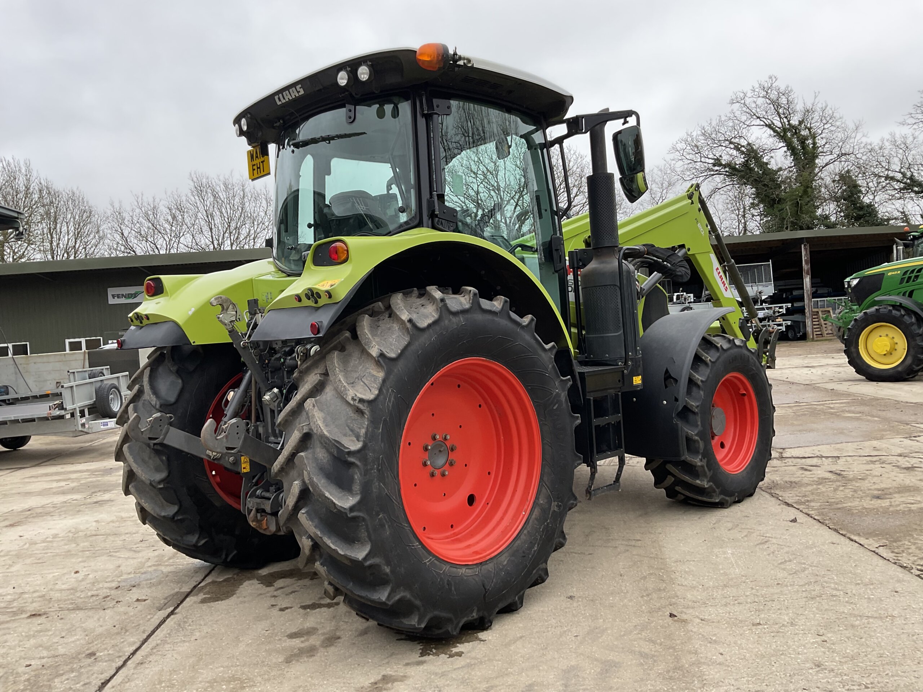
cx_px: 462
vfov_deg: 48.2
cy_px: 346
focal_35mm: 29
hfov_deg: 61.7
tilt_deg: +0.1
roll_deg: +4.4
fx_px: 773
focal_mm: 3
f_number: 1.8
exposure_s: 1/211
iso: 16
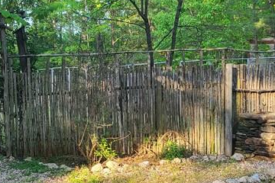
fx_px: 588
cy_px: 78
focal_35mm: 77
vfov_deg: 17.7
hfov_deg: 26.3
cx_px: 124
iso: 40
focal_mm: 5.4
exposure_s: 1/124
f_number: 1.8
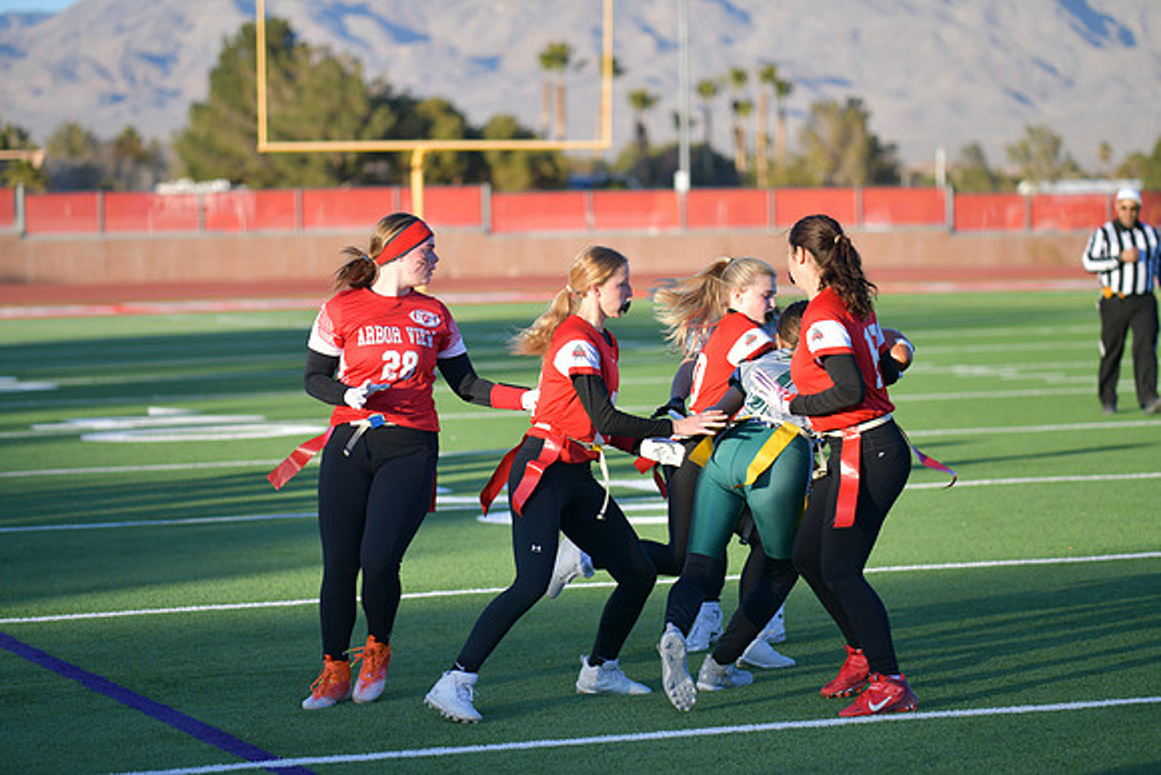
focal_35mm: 120
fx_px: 3871
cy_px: 388
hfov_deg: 17.1
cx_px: 580
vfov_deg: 11.4
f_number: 2.8
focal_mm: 120
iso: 90
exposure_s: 1/800
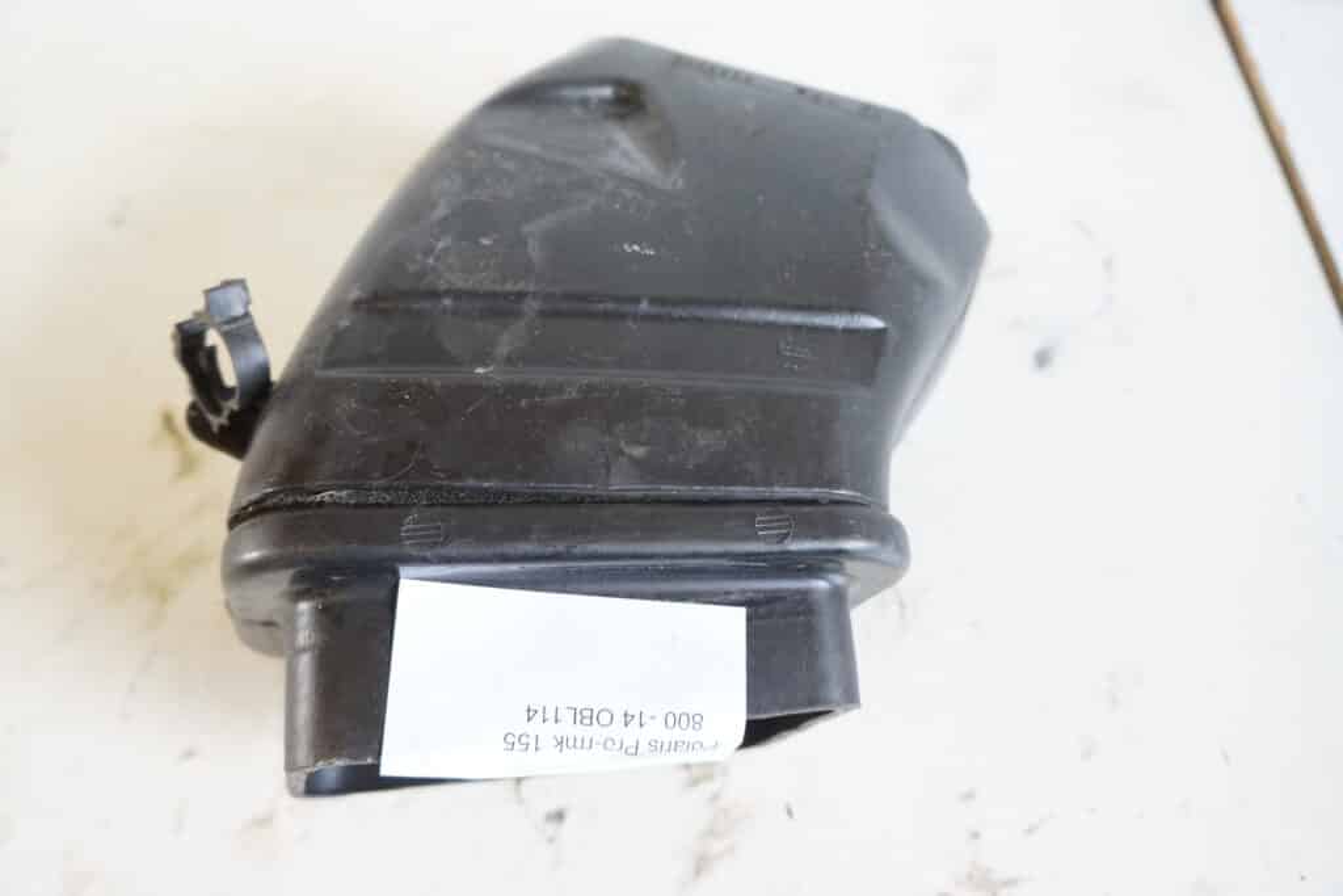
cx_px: 672
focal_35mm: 27
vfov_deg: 47.9
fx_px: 1007
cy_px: 448
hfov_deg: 67.4
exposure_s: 1/60
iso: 800
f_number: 4
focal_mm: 18
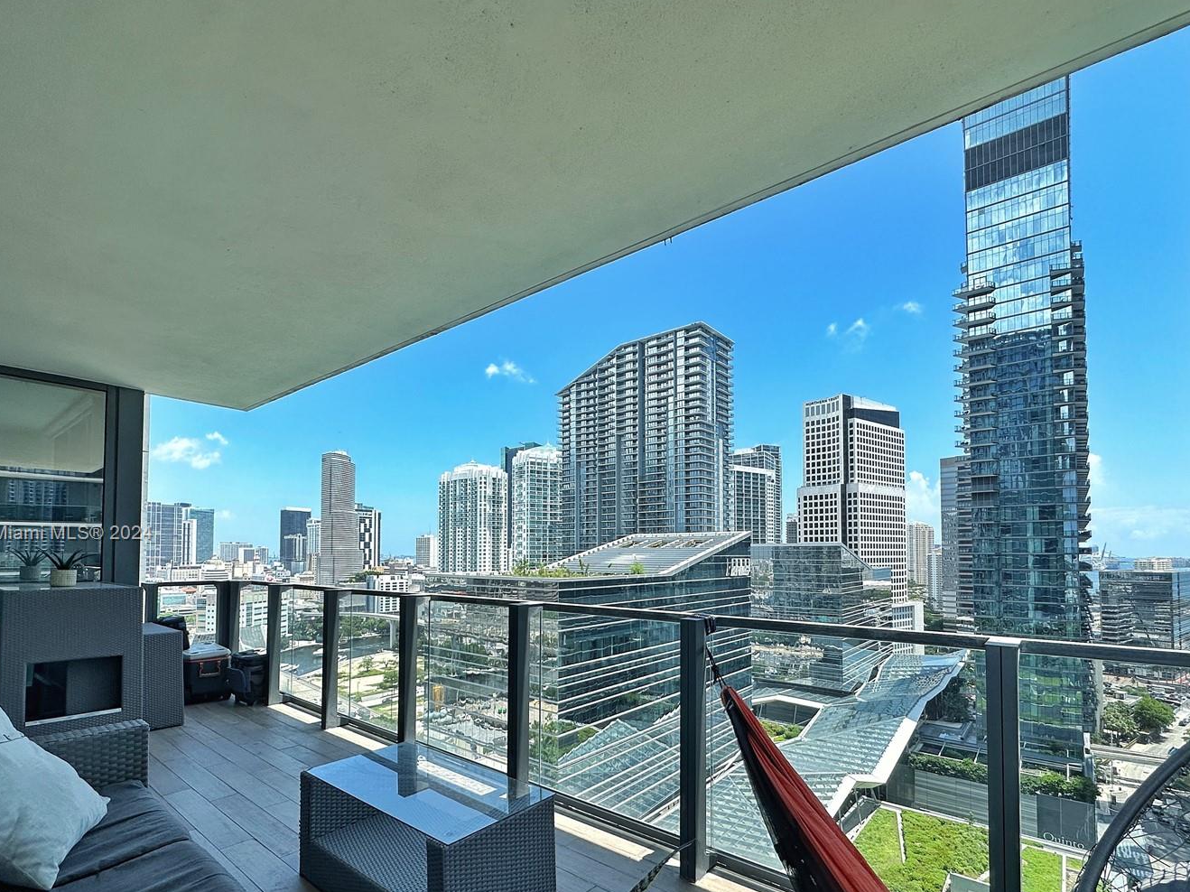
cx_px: 586
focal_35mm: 17
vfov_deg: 73.9
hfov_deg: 91.0
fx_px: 584
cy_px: 534
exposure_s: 1/1825
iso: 50
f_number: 2.2
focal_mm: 2.22
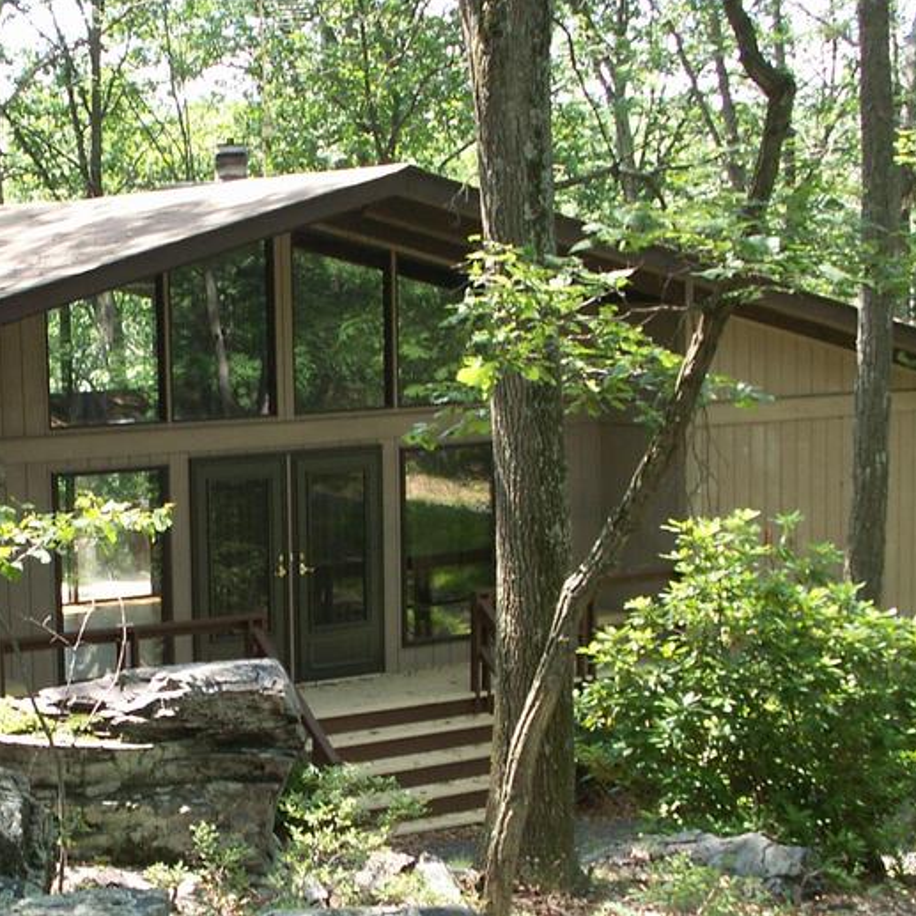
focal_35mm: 81
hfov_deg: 20.8
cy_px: 606
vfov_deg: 21.3
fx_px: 2425
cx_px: 50
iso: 50
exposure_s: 1/60
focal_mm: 7.7
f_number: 3.5
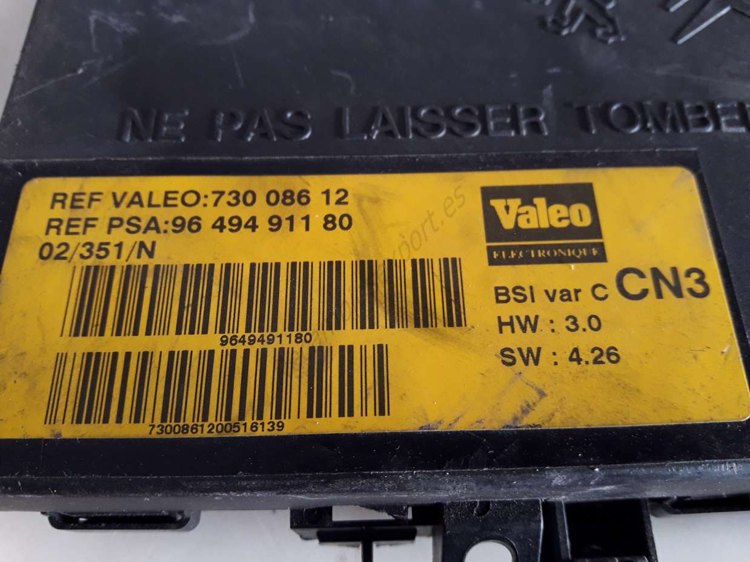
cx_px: 375
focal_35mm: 28
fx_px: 607
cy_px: 281
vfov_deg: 49.7
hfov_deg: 63.5
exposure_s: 1/33
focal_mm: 3.7
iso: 125
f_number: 1.9
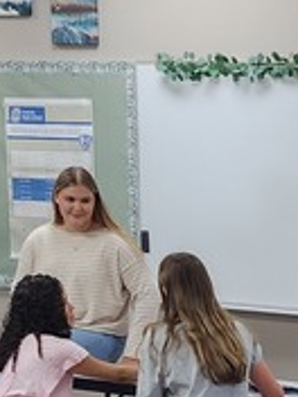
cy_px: 483
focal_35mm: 134
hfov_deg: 10.6
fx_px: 1538
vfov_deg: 14.2
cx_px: 474
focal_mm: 6.4
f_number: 1.8
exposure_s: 1/120
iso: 500
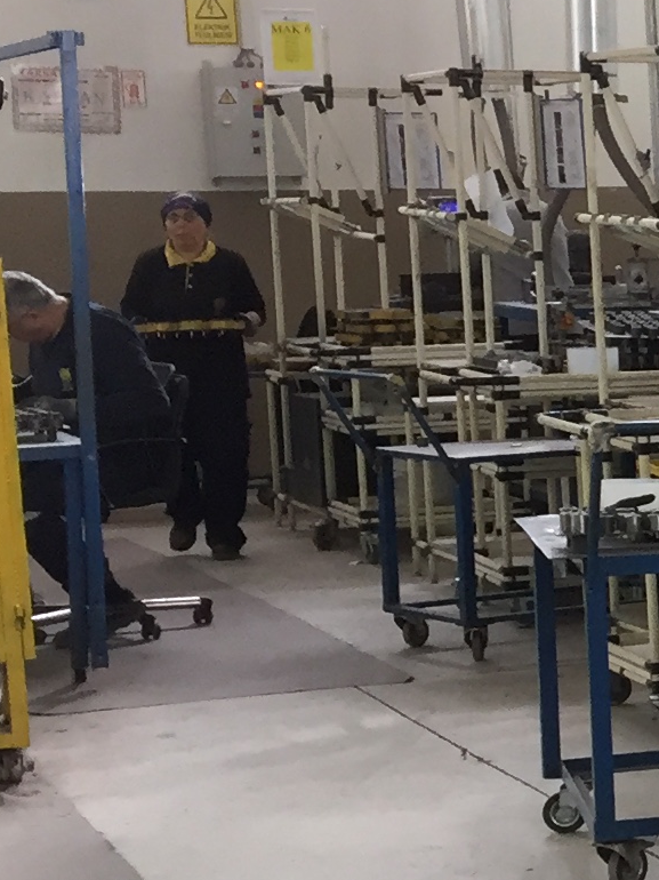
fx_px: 3124
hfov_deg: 10.2
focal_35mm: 123
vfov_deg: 16.0
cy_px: 559
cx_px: 1657
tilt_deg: -7.2
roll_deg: +0.5
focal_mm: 4.15
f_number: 2.2
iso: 40
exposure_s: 1/33
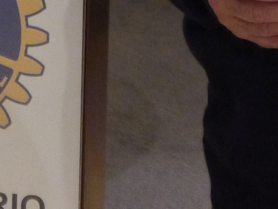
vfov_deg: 6.6
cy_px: -265
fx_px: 1719
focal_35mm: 214
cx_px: 29
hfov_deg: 9.2
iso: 1600
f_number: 4.1
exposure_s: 1/60
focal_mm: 18
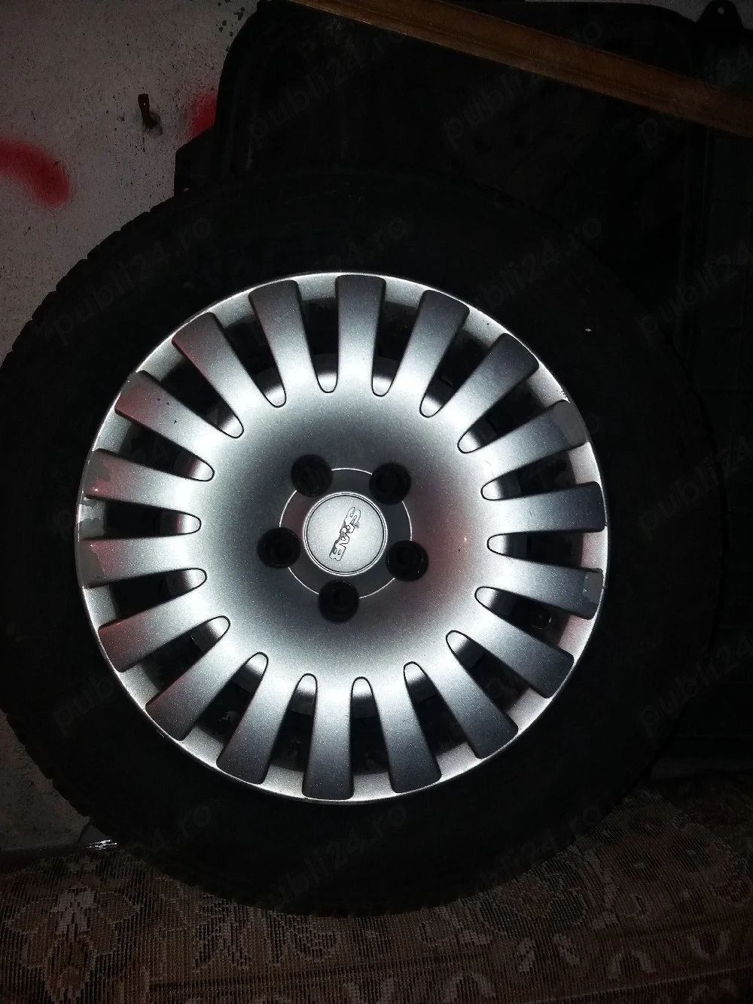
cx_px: 376
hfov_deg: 49.8
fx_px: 812
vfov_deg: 63.4
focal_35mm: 28
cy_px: 502
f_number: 1.9
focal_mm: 3.7
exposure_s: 1/69.4
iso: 64
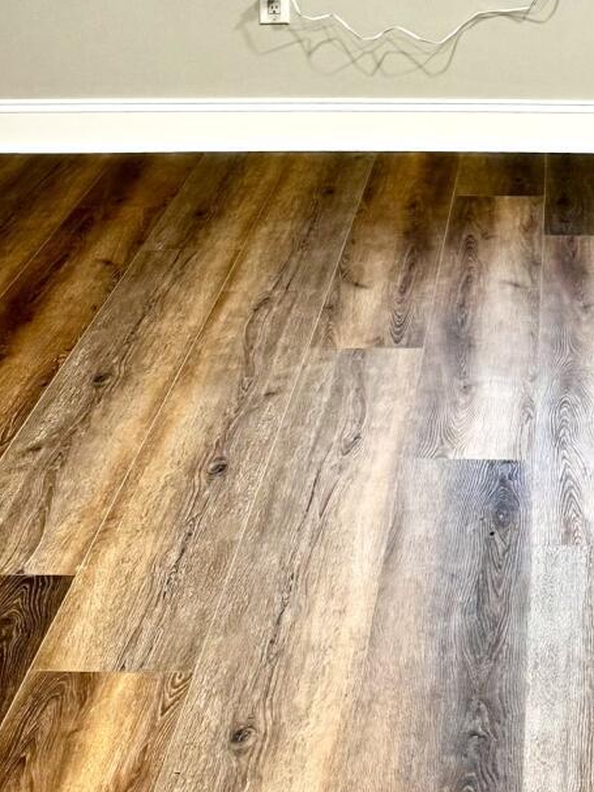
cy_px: -189
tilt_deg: -6.3
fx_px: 1808
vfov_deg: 22.5
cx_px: 579
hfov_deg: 18.2
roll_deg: -1.7
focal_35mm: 79
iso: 100
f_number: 1.78
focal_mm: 6.76
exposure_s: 1/120
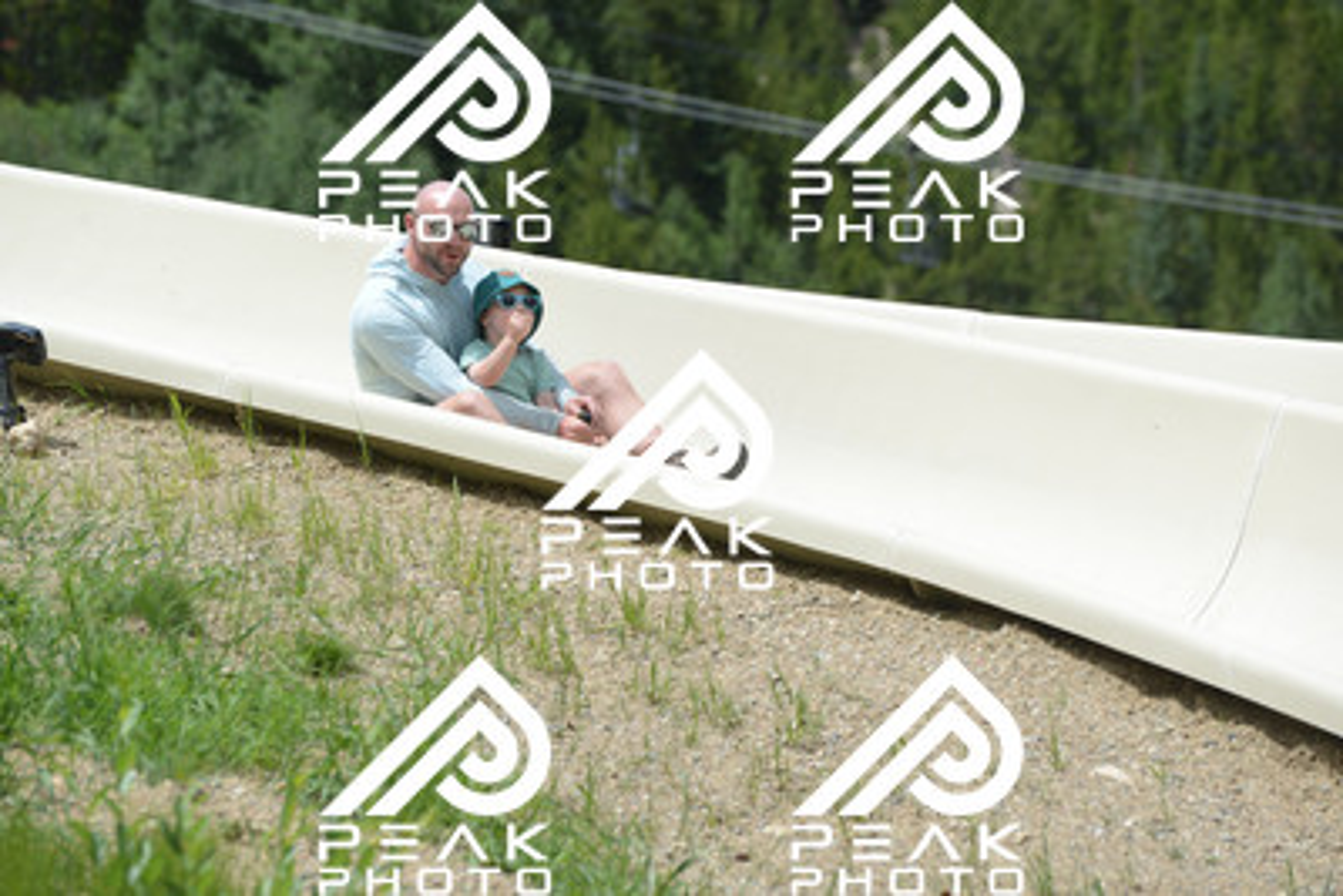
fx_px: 7277
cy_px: 448
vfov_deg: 7.0
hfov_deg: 10.5
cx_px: 672
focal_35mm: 195
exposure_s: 1/1250
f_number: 6.3
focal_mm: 195
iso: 360
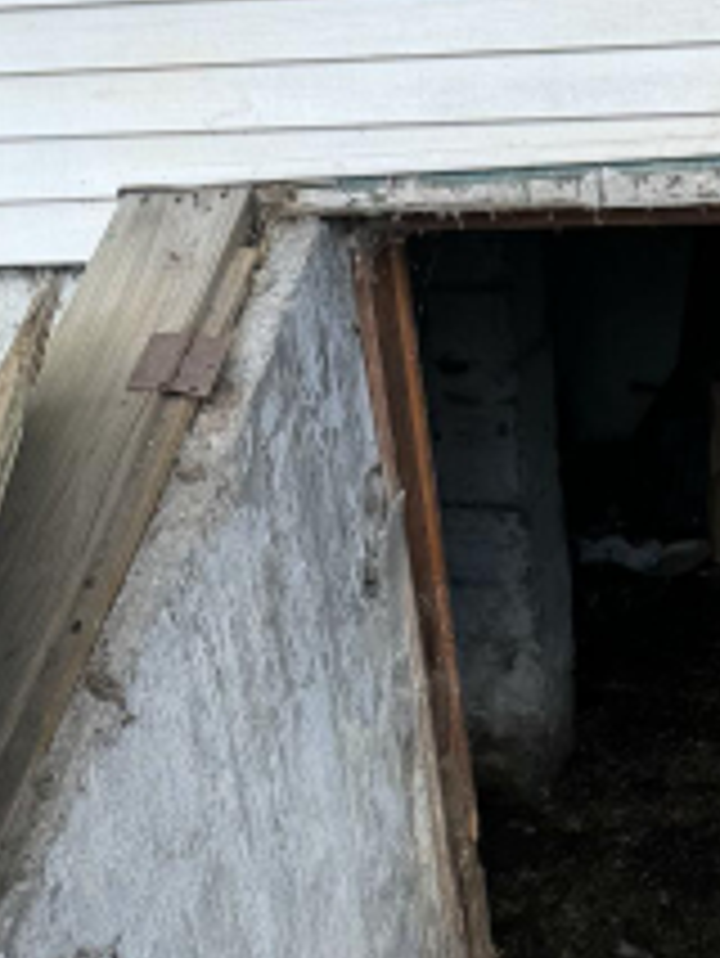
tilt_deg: -33.2
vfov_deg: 24.5
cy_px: 1005
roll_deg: +2.6
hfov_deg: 19.4
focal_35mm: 75
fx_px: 2078
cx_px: 585
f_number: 1.78
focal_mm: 6.76
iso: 80
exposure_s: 1/497
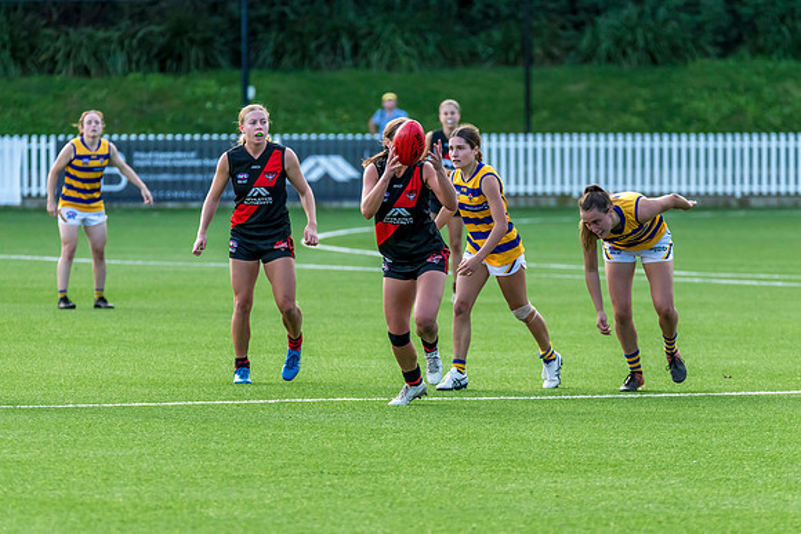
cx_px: 427
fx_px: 9141
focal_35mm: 411
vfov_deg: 3.3
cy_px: 275
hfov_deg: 5.0
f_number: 6
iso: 2200
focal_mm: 350
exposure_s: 1/1600
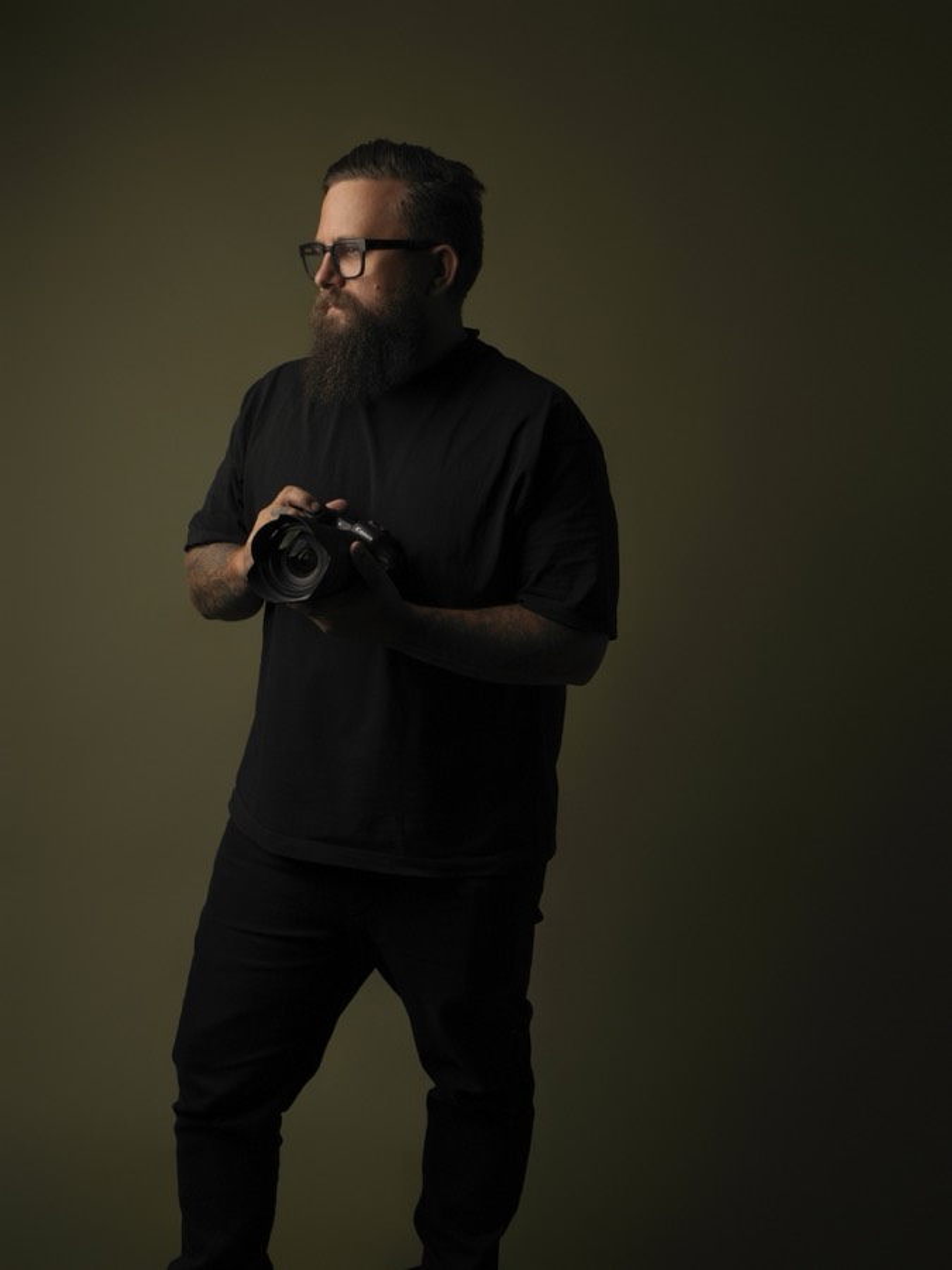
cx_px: 476
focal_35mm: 47
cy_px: 635
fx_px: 1723
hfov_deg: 30.9
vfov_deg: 40.4
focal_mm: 60
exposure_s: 1/350
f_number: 11
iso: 200
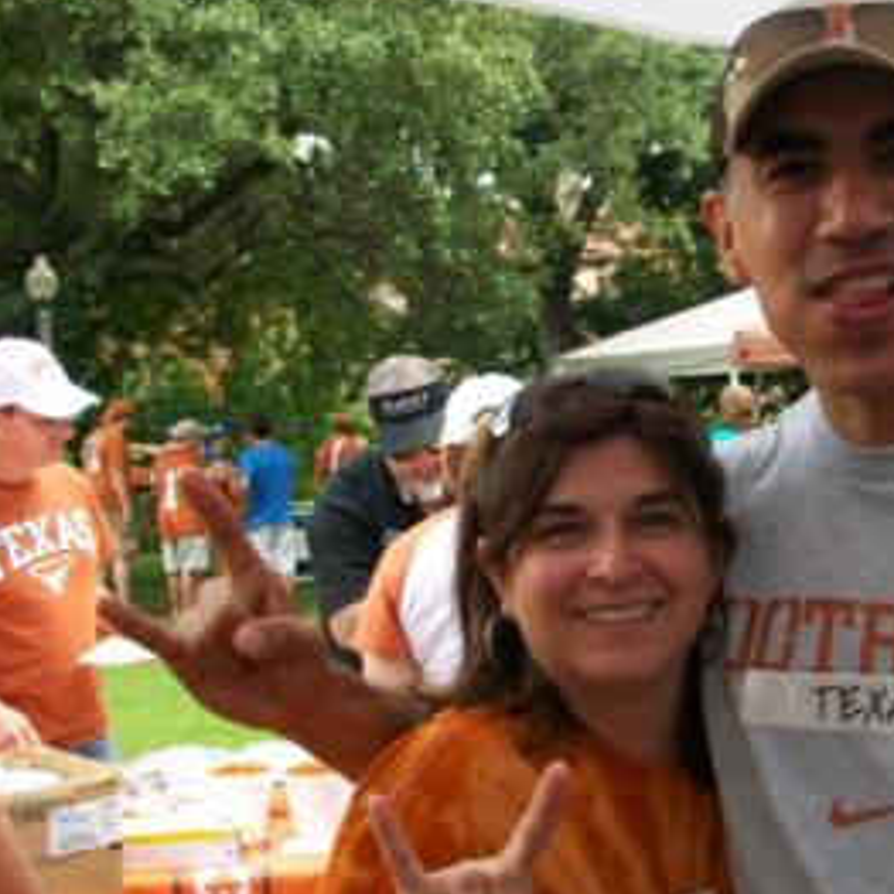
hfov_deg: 30.8
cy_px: 507
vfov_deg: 31.6
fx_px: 1578
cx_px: 730
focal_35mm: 54
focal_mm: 5.7
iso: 64
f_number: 2.8
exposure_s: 1/80
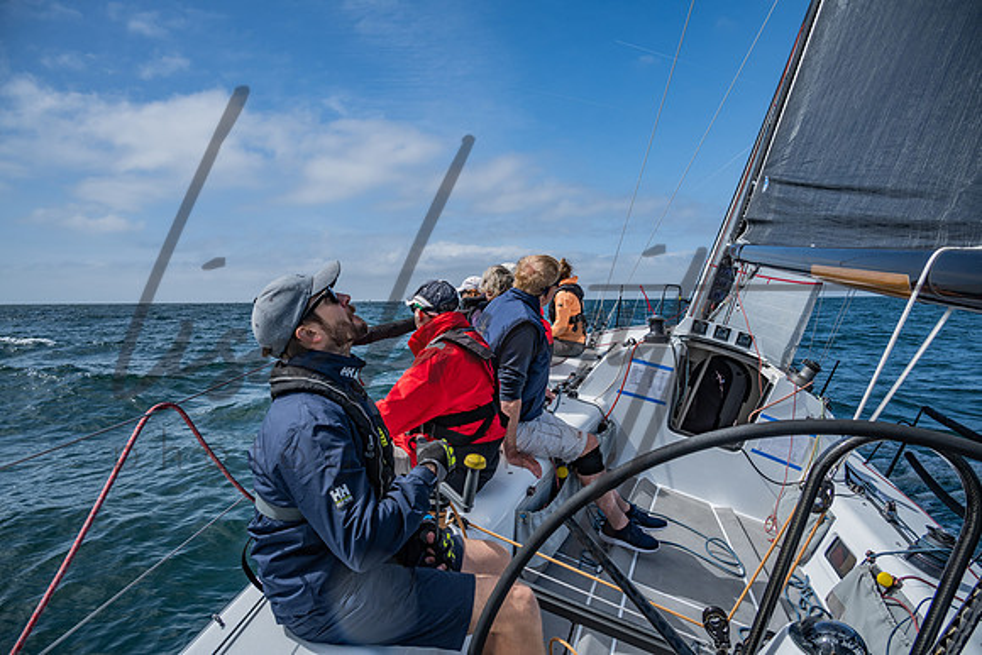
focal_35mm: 24
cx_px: 491
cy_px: 328
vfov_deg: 53.2
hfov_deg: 73.7
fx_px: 655
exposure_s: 1/1250
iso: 200
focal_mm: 24
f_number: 6.3
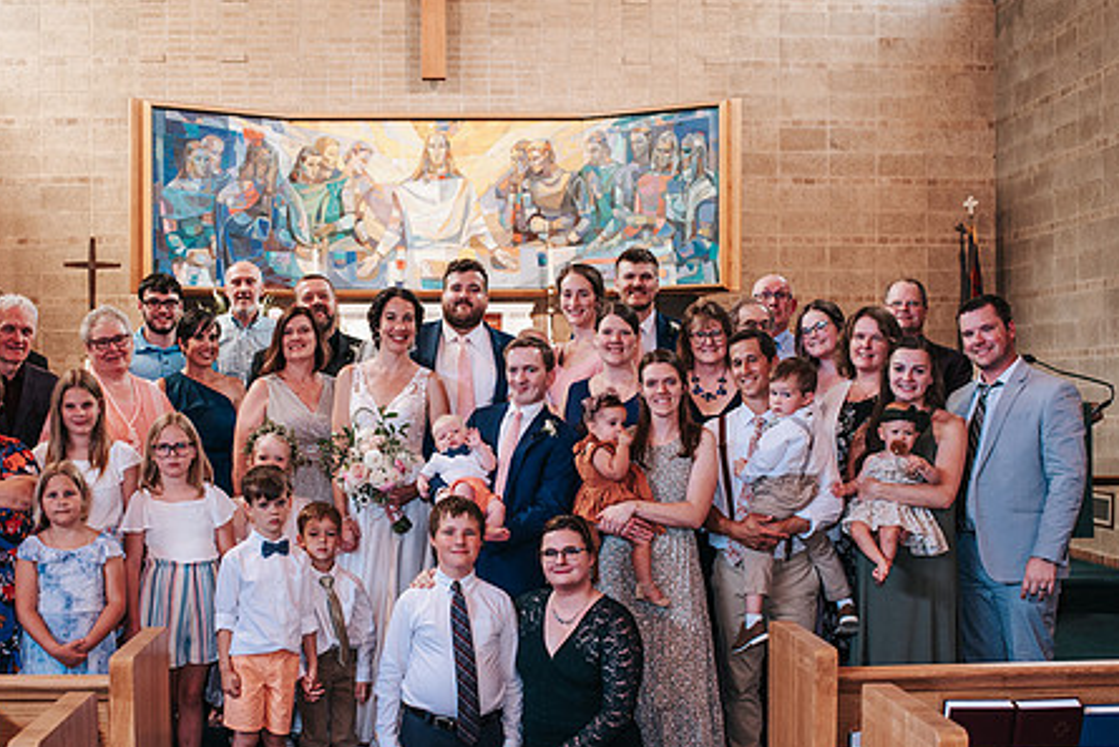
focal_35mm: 50
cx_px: 472
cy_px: 459
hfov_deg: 39.5
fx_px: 1555
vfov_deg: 26.9
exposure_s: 1/125
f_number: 3.2
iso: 900
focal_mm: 35
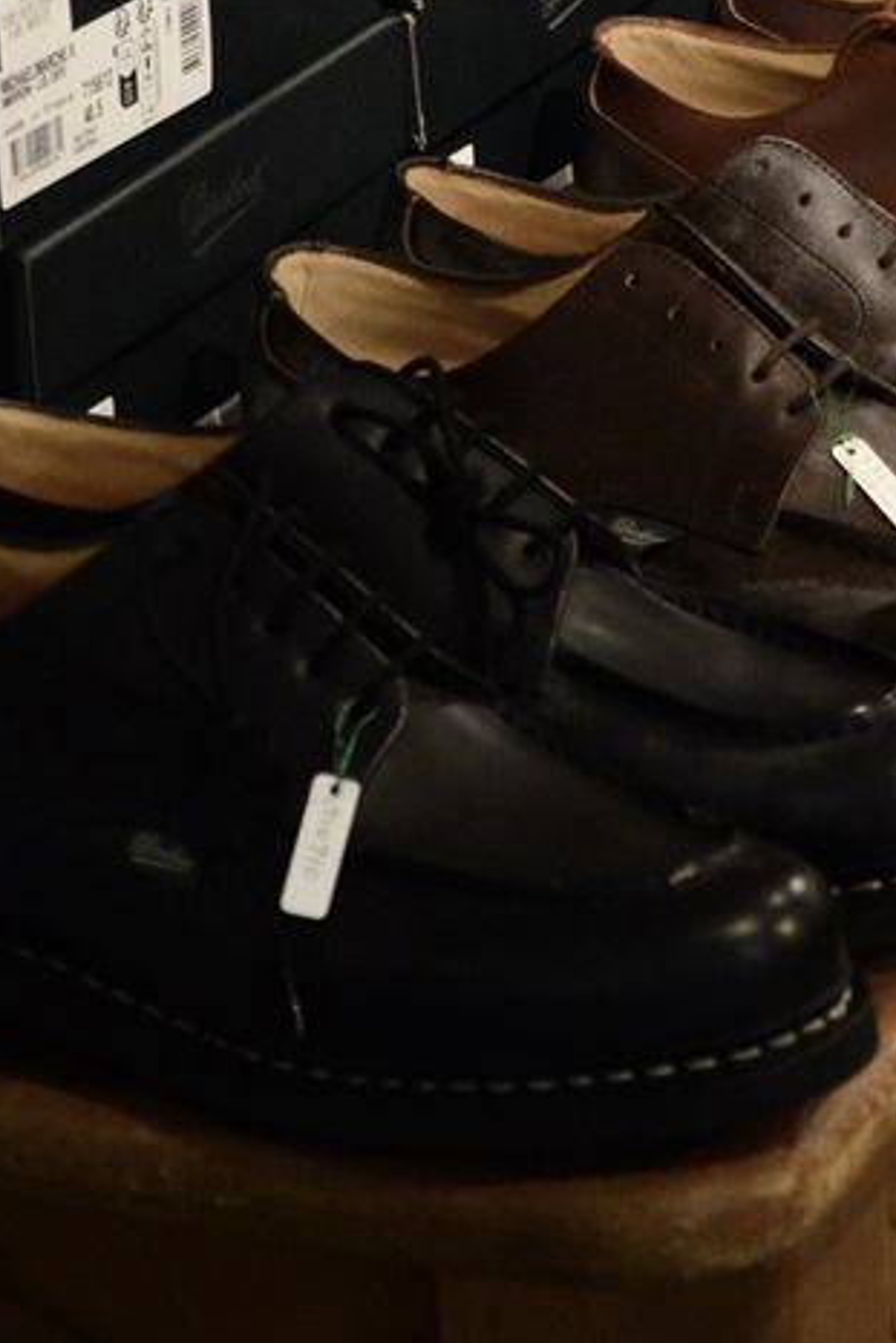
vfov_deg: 12.1
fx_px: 6327
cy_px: 252
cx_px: 861
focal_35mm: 170
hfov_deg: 8.1
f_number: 4.5
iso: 2000
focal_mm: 35
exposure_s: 1/60
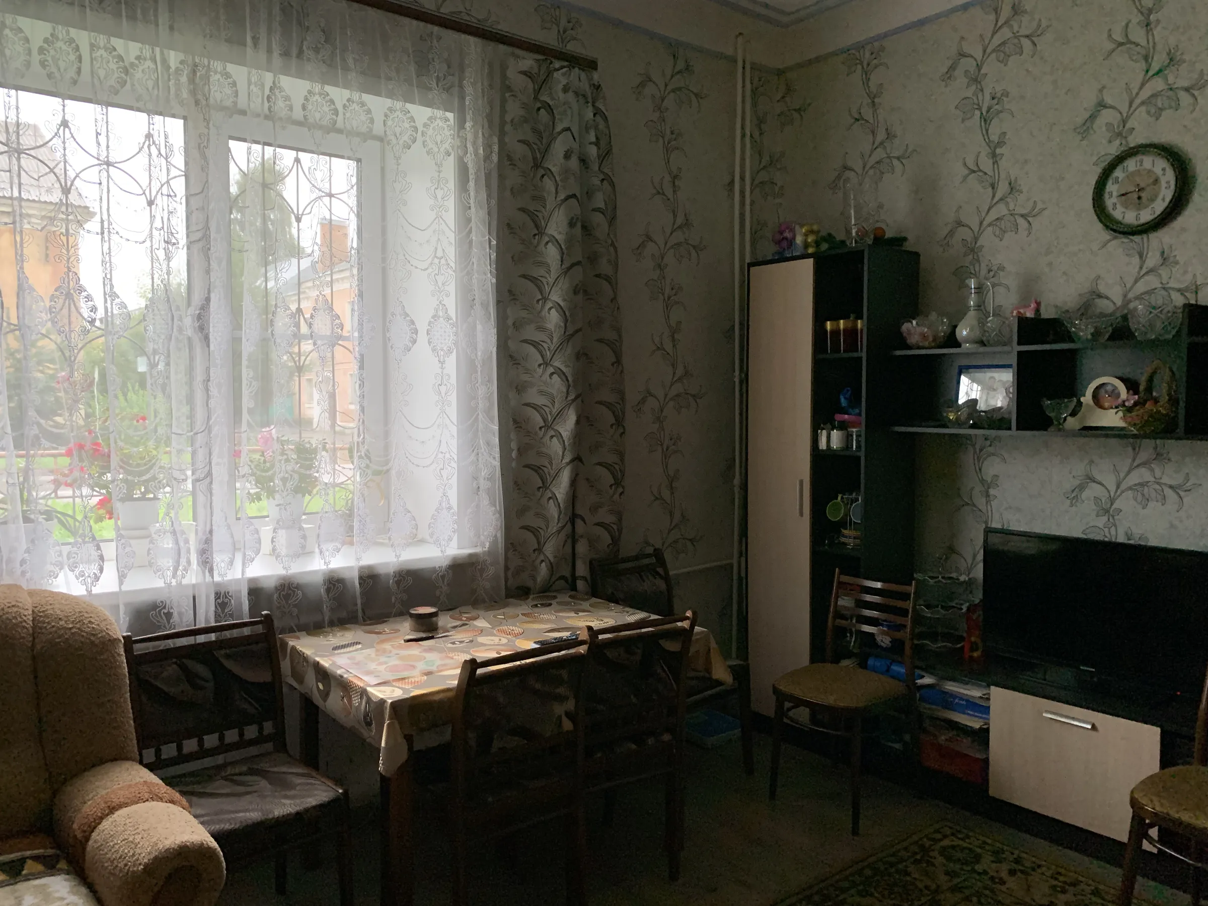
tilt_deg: -4.3
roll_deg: -0.5
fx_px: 907
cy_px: 453
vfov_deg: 53.1
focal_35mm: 26
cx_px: 604
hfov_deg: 67.3
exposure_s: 1/60
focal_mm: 4.25
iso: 320
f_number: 1.8
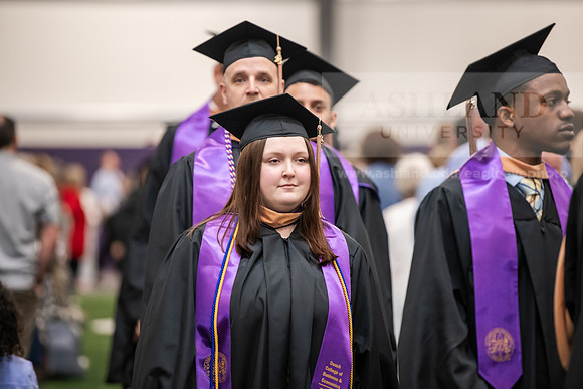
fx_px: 3078
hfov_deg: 10.8
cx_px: 292
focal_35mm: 190
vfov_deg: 7.2
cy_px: 194
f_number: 3.2
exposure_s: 1/200
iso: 2500
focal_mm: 190
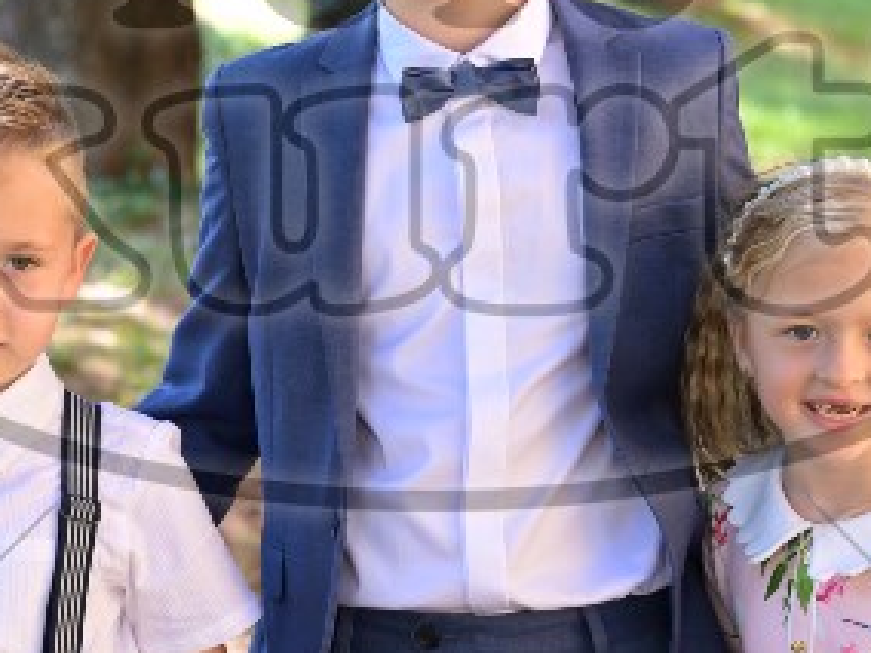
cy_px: 127
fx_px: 5032
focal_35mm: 200
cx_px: 436
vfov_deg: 7.4
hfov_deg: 9.9
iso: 640
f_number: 5.6
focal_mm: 91
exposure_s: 1/160
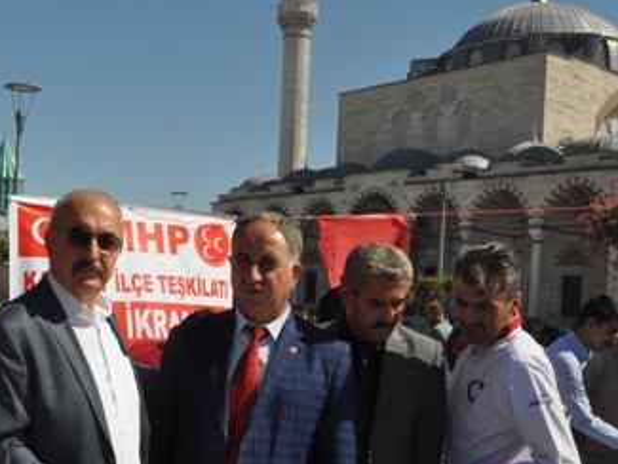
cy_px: 338
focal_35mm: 51
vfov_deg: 28.2
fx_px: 911
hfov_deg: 35.9
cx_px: 103
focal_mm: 18
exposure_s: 1/400
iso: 200
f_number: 10
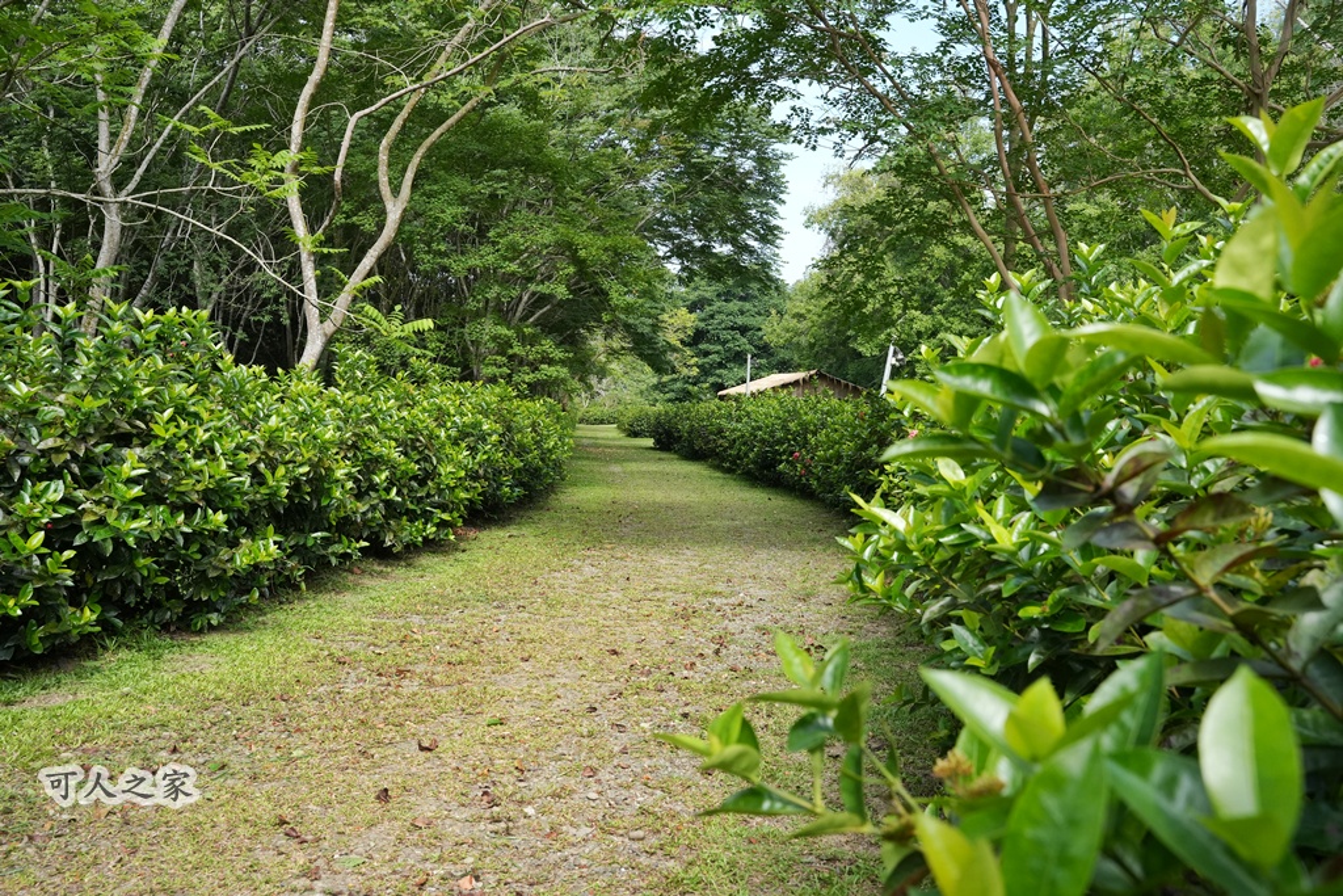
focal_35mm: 33
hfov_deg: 57.1
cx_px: 672
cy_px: 448
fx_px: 1235
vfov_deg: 39.9
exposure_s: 1/1000
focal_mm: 33.1
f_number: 8
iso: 1600
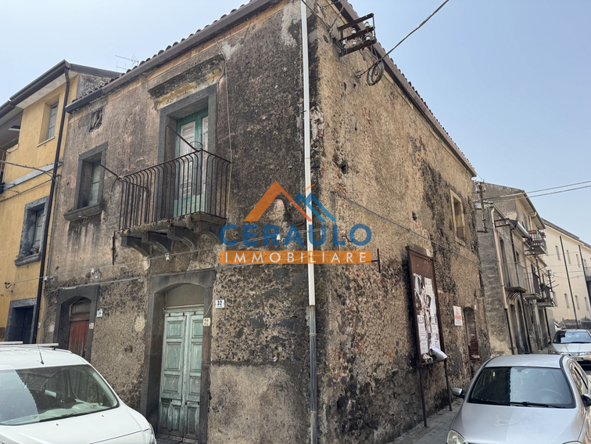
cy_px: 222
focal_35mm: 24
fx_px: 410
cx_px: 296
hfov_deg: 71.6
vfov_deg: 56.8
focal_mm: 6.76
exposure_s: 1/1524
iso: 80
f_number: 1.78
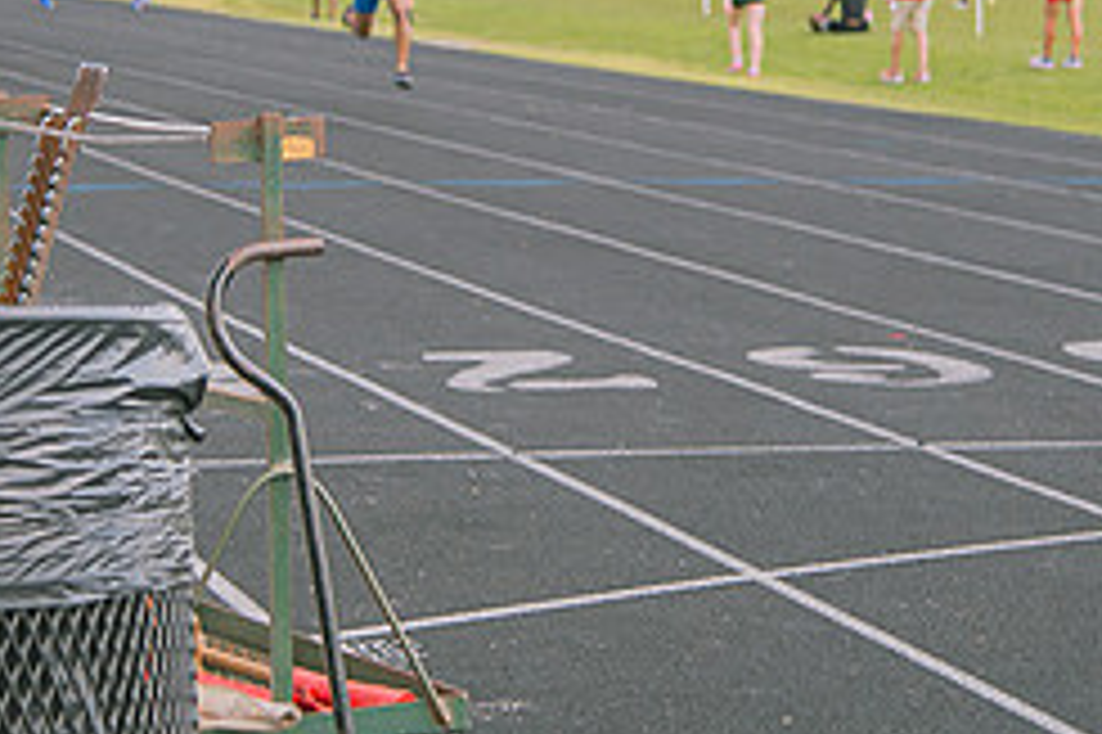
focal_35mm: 130
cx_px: 679
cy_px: 0
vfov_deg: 10.4
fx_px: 3977
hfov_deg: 15.8
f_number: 4
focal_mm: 55
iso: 200
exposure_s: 1/200
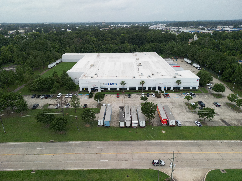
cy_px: 90
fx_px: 168
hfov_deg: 71.6
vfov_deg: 56.8
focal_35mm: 24
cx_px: 121
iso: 130
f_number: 1.7
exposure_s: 1/640
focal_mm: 6.72
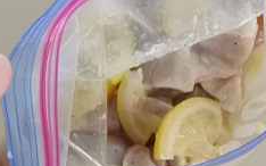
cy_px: 247
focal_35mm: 115
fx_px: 833
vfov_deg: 11.0
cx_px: 293
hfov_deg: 17.5
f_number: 4.5
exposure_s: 1/30
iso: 2500
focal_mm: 12.3
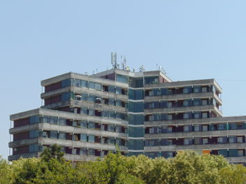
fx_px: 583
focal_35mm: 82
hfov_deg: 23.8
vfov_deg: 17.9
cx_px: 134
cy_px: 118
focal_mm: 10.8
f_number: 9.3
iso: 80
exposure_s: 1/200
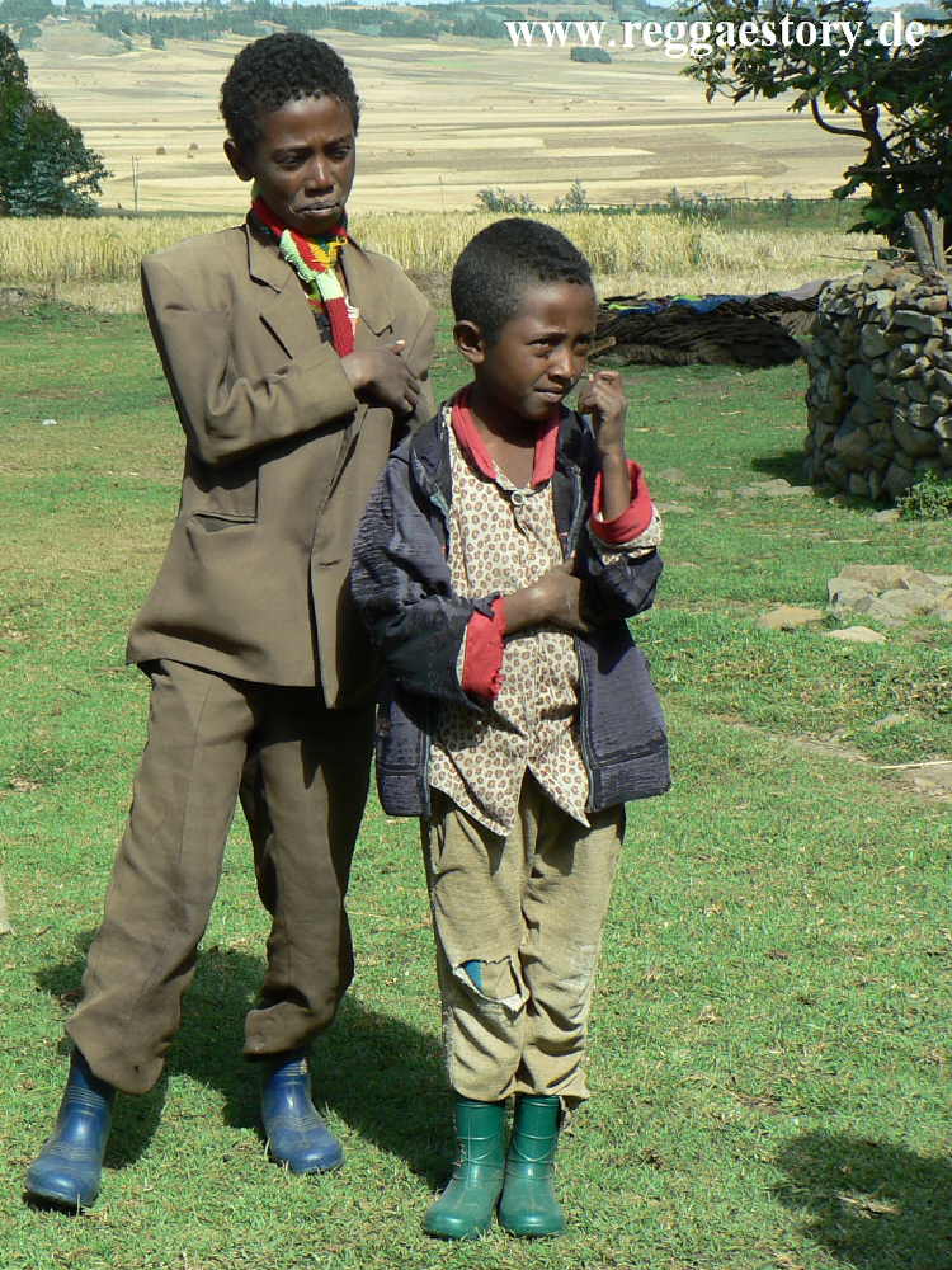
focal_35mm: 63
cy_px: 635
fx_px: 2310
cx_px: 476
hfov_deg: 23.3
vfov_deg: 30.7
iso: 64
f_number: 4
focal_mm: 10.9
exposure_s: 1/320
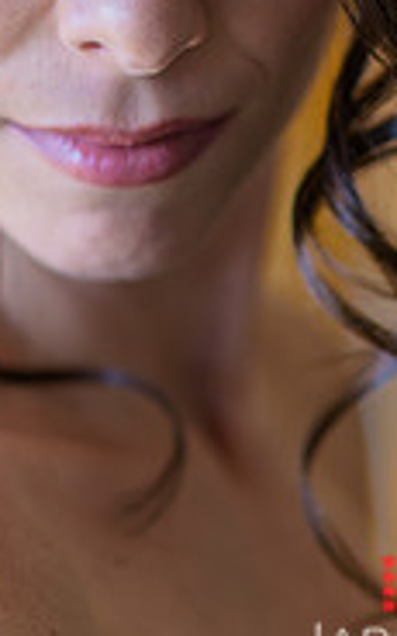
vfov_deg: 9.8
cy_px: -45
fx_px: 3670
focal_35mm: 212
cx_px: 107
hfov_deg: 6.2
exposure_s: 1/200
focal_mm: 85
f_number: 2
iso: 200
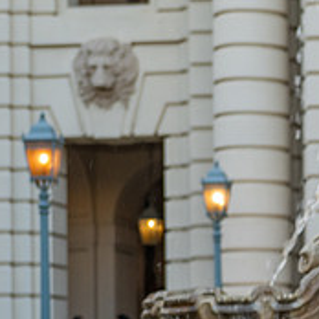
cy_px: 338
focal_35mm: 187
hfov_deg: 9.1
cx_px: 480
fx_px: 1950
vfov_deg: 9.3
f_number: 4.5
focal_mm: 66
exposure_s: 1/200
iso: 320
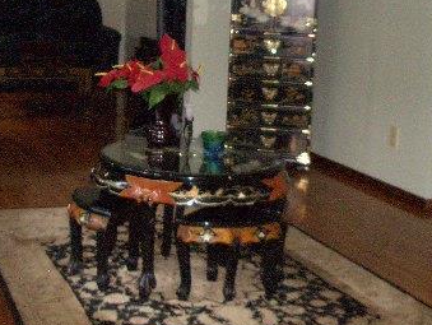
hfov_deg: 29.2
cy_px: 116
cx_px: 157
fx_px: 825
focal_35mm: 66
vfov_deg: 22.2
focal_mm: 5.8
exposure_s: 1/60
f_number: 2.6
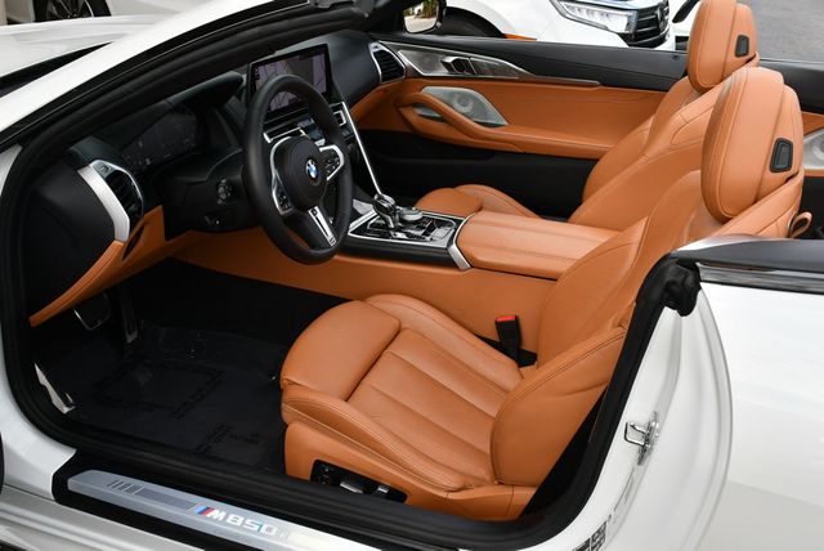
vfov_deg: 36.9
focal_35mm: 36
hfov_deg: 53.1
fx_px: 825
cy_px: 276
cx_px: 412
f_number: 7.1
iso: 200
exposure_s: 1/250
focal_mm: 18
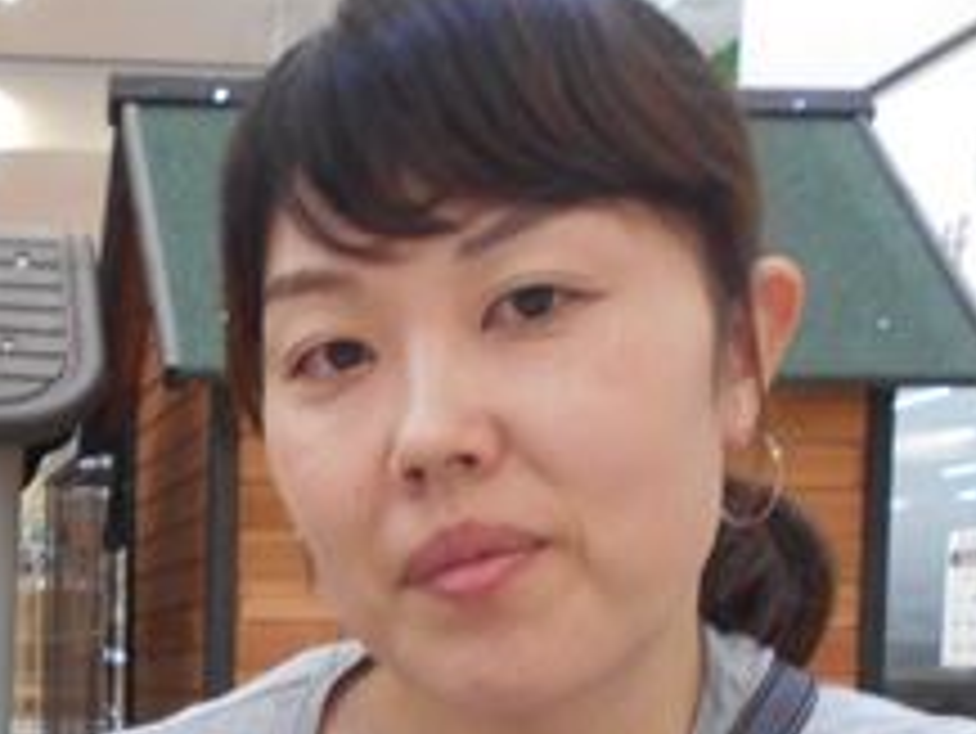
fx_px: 2031
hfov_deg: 25.4
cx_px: -40
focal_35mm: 72
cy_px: 815
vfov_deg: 19.6
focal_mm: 4.6
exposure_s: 1/30
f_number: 3.2
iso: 220
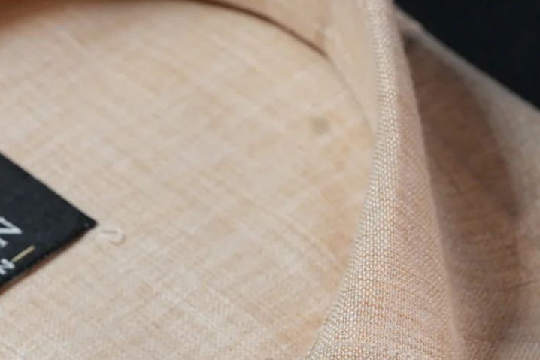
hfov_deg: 6.8
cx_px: 367
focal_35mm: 303
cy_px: 422
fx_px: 4546
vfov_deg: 4.5
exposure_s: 1/10
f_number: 8
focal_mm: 85
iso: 100
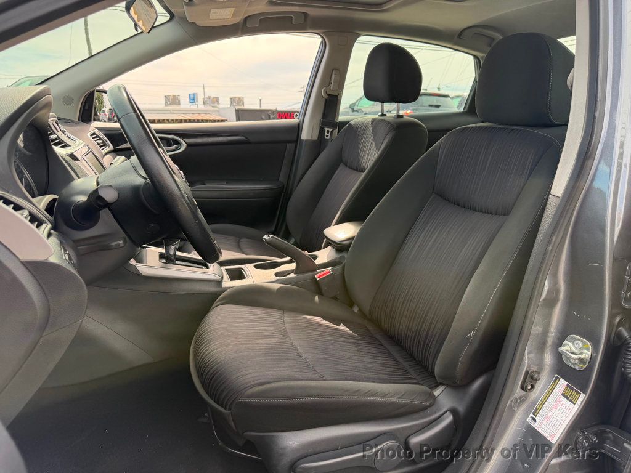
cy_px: 236
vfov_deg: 56.8
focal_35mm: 24
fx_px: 437
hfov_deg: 71.6
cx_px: 316
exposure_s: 1/607
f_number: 1.78
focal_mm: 6.76
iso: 100
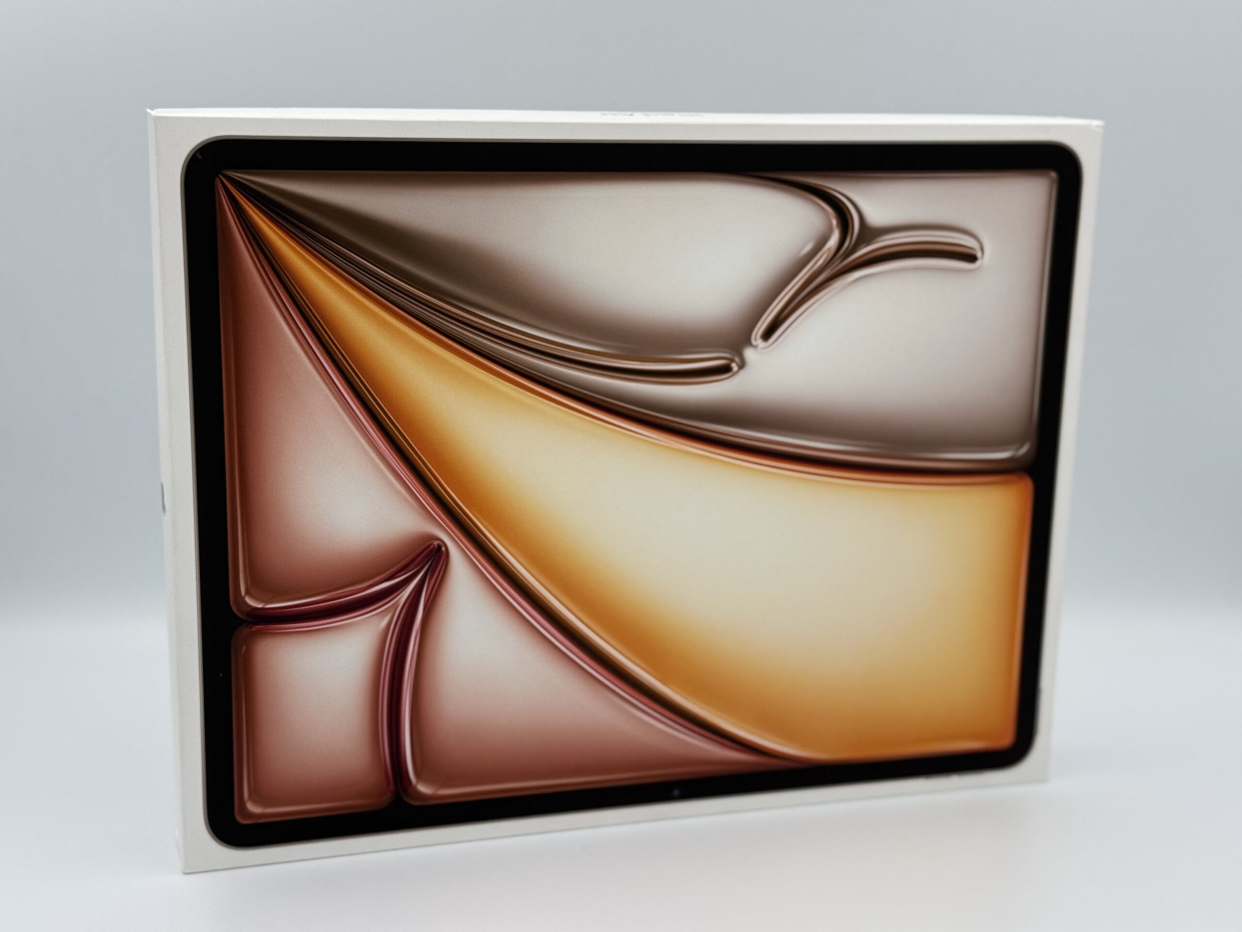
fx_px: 1722
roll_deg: -1.1
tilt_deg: -12.7
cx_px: 621
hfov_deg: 39.7
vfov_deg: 30.3
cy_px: 466
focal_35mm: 48
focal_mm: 6.76
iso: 64
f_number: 1.78
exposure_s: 1/574
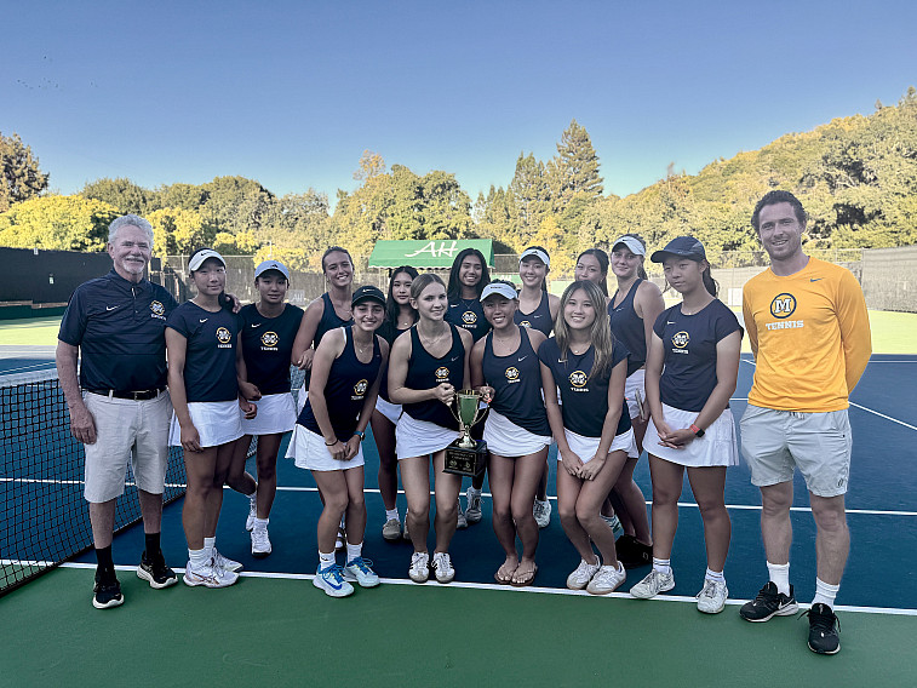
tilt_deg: -7.7
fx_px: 636
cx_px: 458
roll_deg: +0.1
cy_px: 344
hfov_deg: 71.6
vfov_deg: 56.8
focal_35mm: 24
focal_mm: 6.76
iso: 80
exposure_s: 1/995
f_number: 1.78
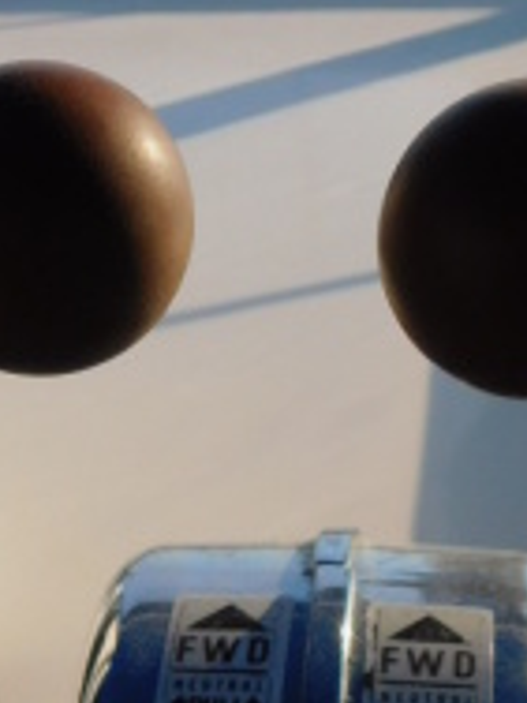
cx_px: 206
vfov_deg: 20.0
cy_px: 632
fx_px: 1949
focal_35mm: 96
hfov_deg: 15.4
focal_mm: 5.3
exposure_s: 1/1250
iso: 125
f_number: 3.2
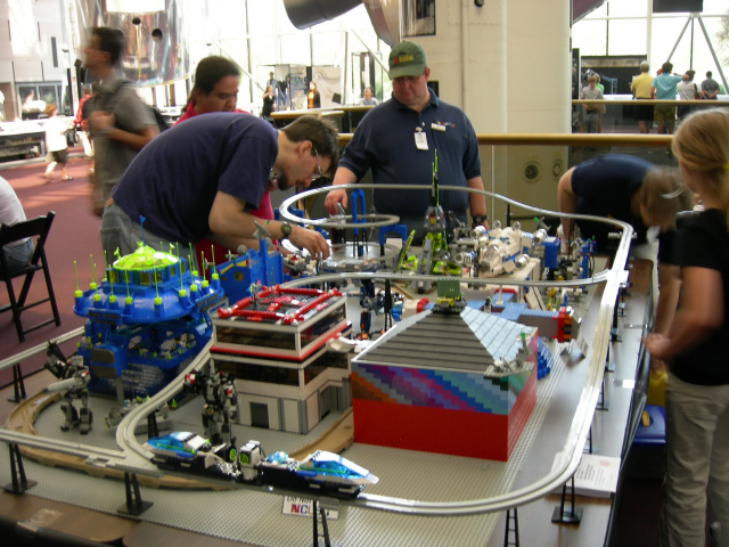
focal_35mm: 36
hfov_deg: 51.4
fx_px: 758
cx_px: 364
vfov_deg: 39.7
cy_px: 274
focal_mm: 7.5
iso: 64
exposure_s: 1/7.2
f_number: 2.7
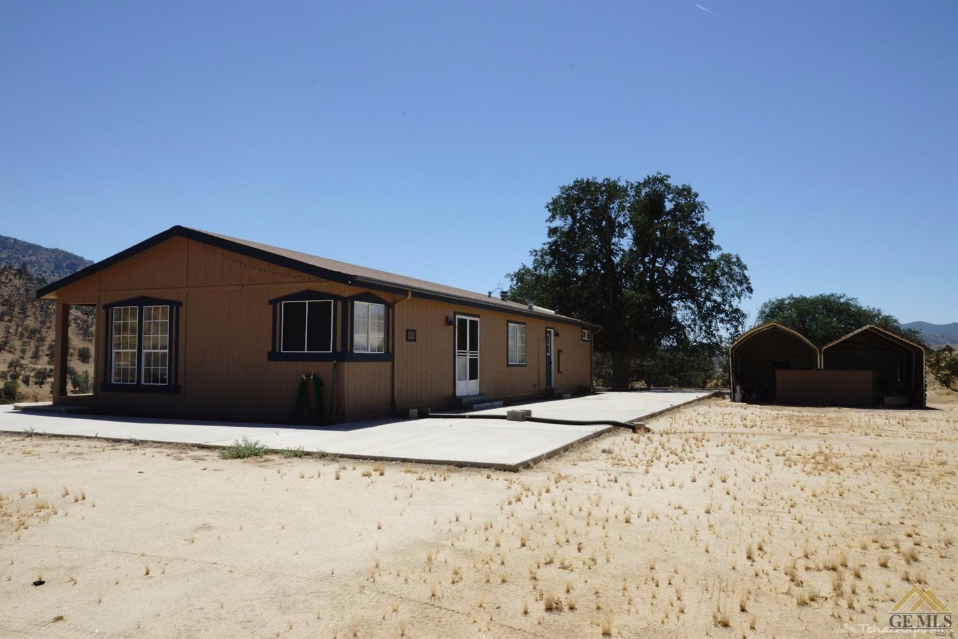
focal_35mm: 27
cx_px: 479
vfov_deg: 47.9
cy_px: 320
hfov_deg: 67.4
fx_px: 718
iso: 160
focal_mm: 18
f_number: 22
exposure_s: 1/60
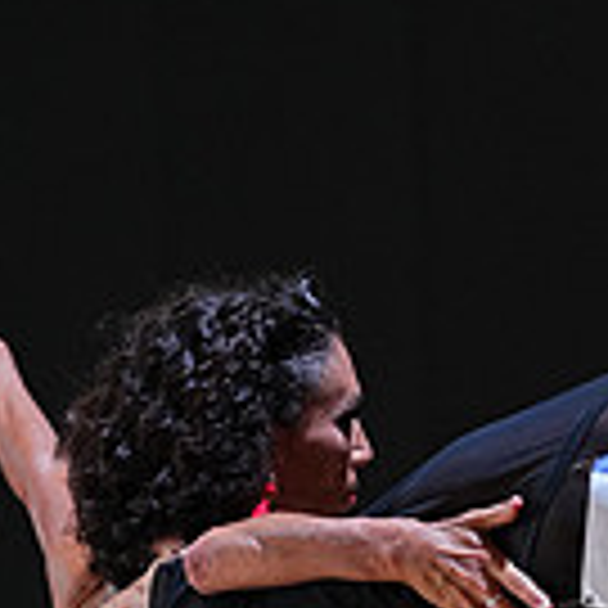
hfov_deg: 3.9
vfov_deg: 3.8
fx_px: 9022
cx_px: 290
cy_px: 950
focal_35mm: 454
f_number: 4
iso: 1250
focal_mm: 124
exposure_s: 1/500
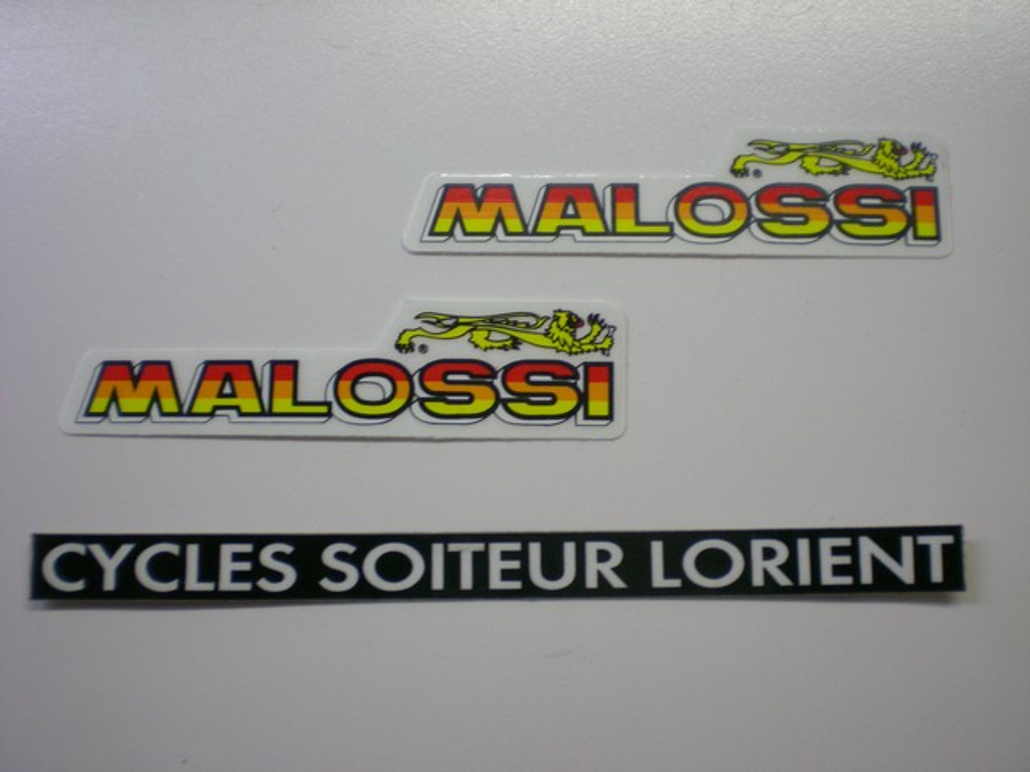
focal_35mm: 38
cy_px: 386
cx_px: 515
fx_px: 1131
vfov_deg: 37.7
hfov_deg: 49.0
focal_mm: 6.3
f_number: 3.1
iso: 200
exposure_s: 1/34.7
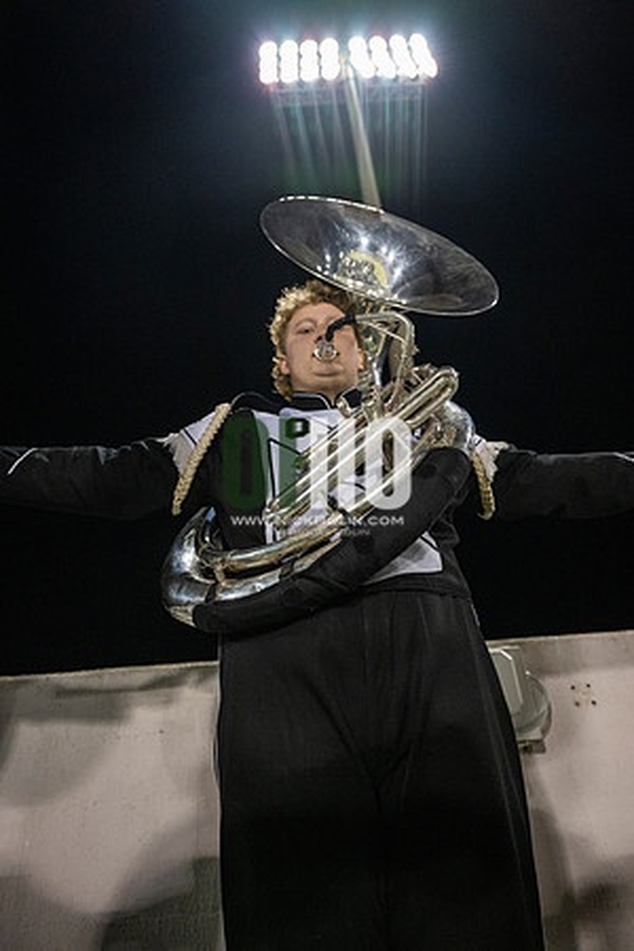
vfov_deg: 73.7
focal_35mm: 24
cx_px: 317
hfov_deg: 53.1
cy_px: 476
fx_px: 634
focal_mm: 24
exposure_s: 1/500
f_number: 3.2
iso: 2000
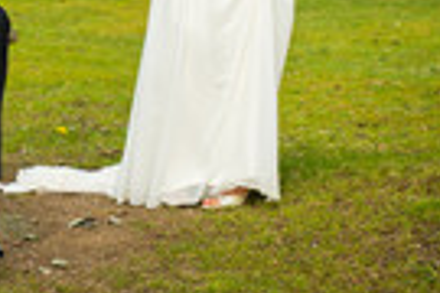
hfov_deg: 6.0
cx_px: -81
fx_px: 4155
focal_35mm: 340
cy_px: -72
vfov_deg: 4.0
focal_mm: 100
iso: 160
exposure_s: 1/800
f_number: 2.8
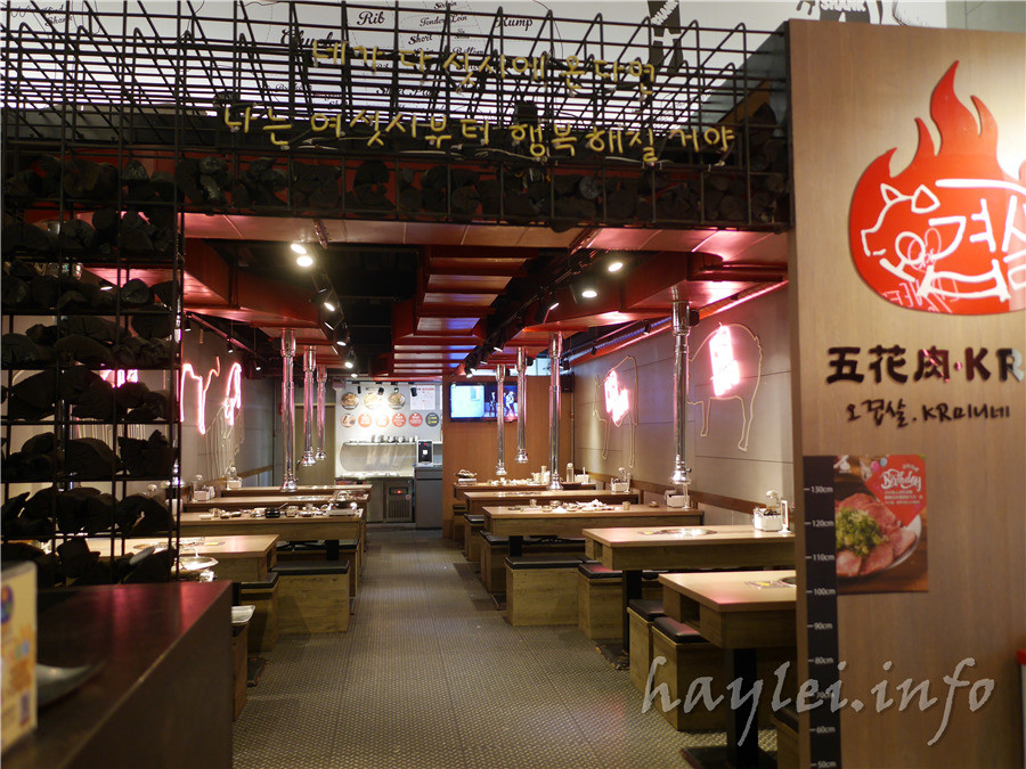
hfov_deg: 60.0
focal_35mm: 30
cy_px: 384
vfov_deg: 46.8
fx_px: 889
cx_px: 513
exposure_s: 1/60
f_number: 1.7
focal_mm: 15
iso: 500
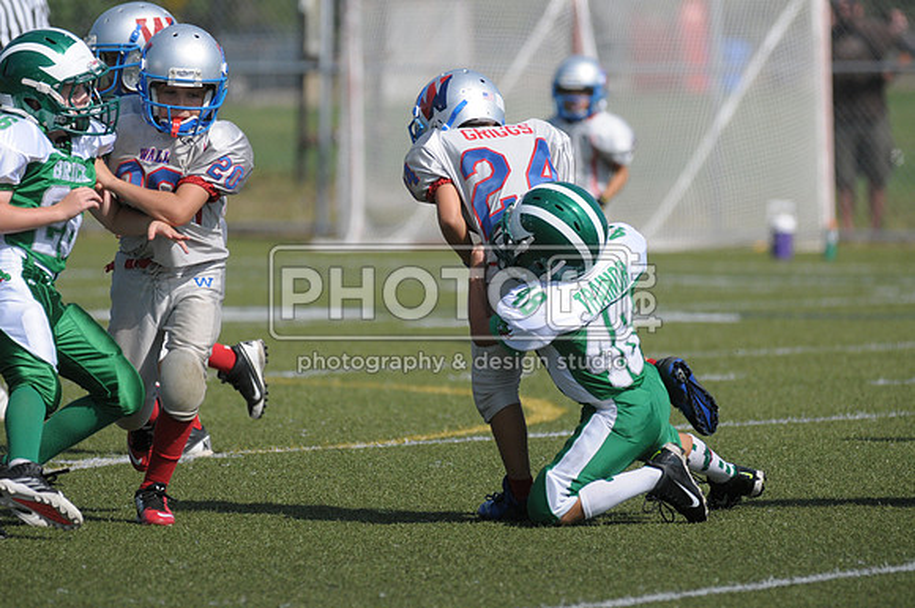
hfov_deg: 5.3
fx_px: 9899
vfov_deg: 3.5
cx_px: 458
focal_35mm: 390
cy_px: 304
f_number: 4
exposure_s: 1/6400
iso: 640
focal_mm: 260
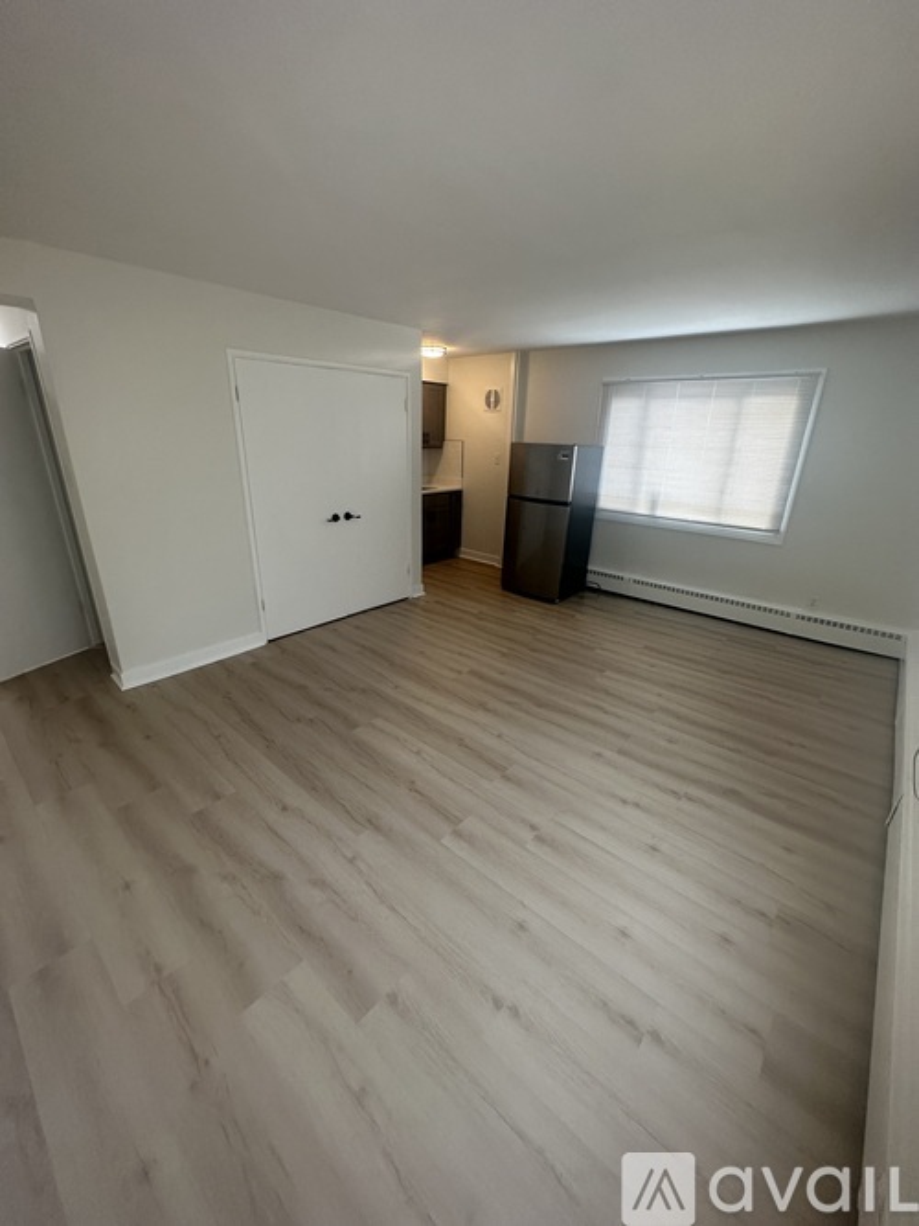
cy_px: 613
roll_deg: -1.2
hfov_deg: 85.7
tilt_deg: -20.9
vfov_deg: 102.1
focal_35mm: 14
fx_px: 496
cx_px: 460
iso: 160
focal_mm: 2.22
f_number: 2.2
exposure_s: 1/120
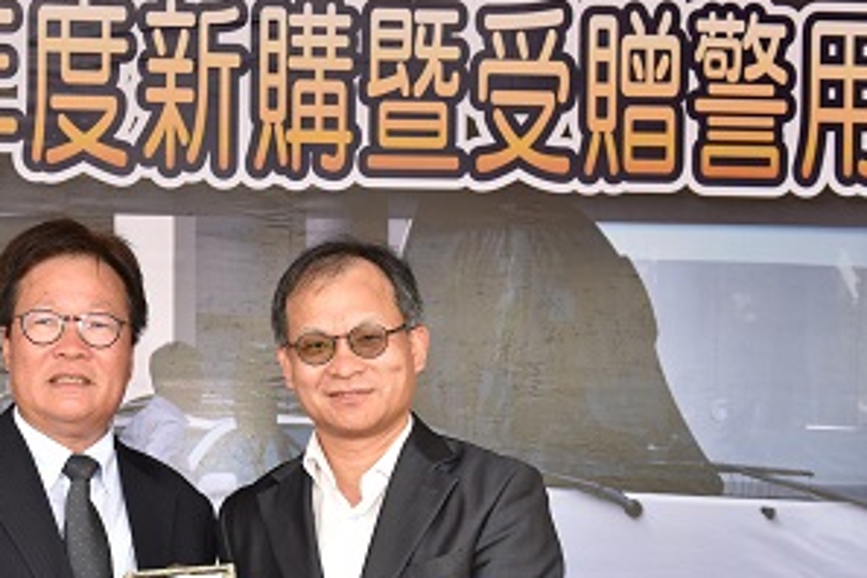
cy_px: 499
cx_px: 271
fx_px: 1565
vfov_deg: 20.6
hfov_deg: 30.7
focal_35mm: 65
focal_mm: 35
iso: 320
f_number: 6.3
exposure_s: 1/160
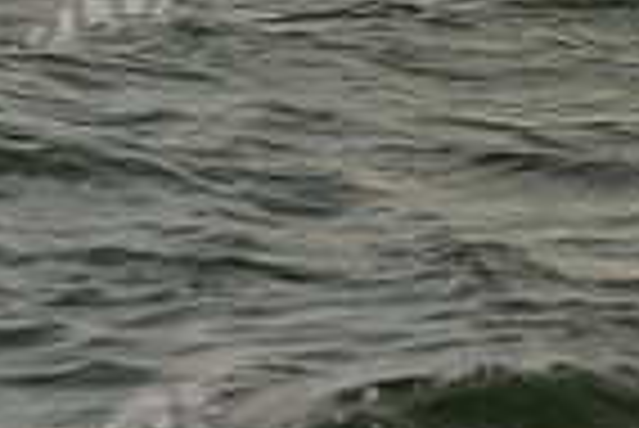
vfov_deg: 3.3
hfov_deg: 4.9
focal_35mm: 417
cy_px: -327
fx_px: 7409
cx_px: 747
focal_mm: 102
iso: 280
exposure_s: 1/800
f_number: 8
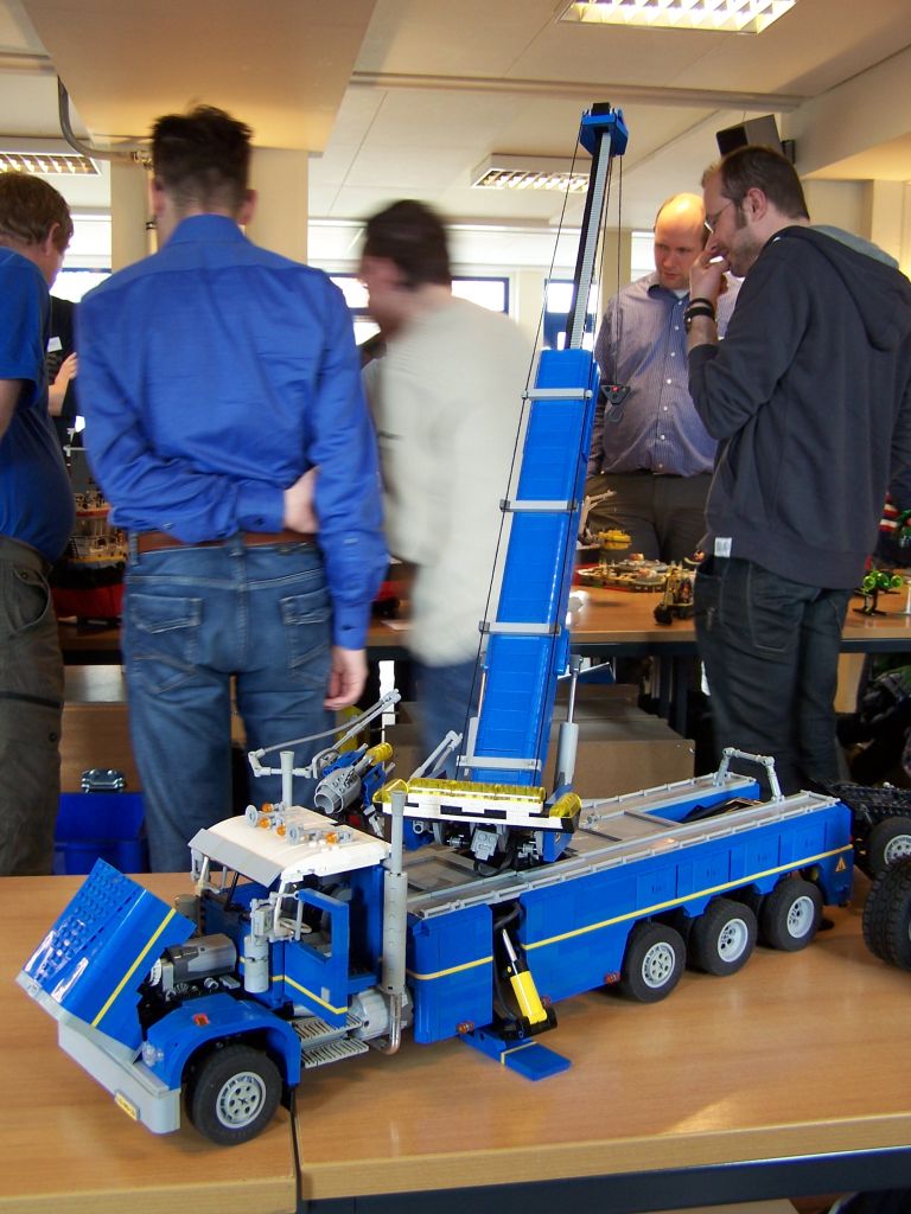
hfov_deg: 37.7
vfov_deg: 49.0
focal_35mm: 38
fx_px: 1333
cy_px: 607
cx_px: 456
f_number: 2.8
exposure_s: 1/8
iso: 80
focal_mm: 6.3
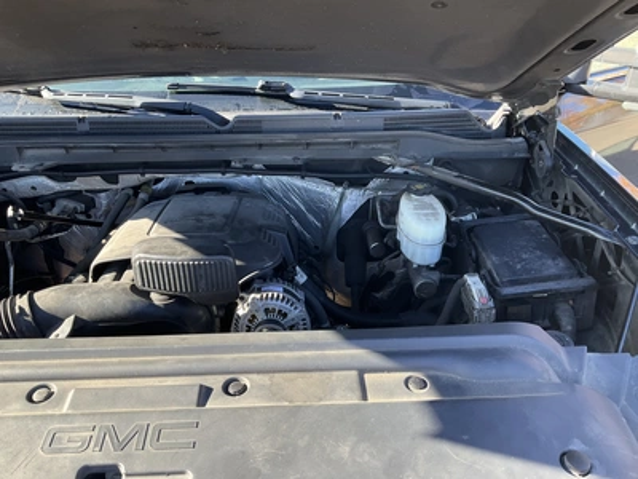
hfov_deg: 61.7
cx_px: 319
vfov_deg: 48.2
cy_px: 240
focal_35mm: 29
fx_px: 534
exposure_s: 1/122
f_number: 1.8
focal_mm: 3
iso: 25
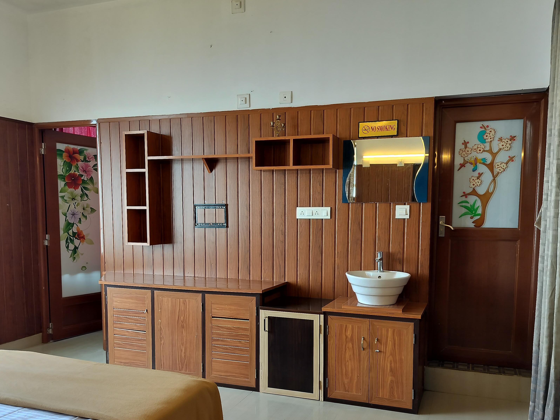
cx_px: 294
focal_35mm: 30
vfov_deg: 46.4
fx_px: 485
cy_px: 260
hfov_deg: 59.9
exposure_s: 1/50
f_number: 1.7
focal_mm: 5.24
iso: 125
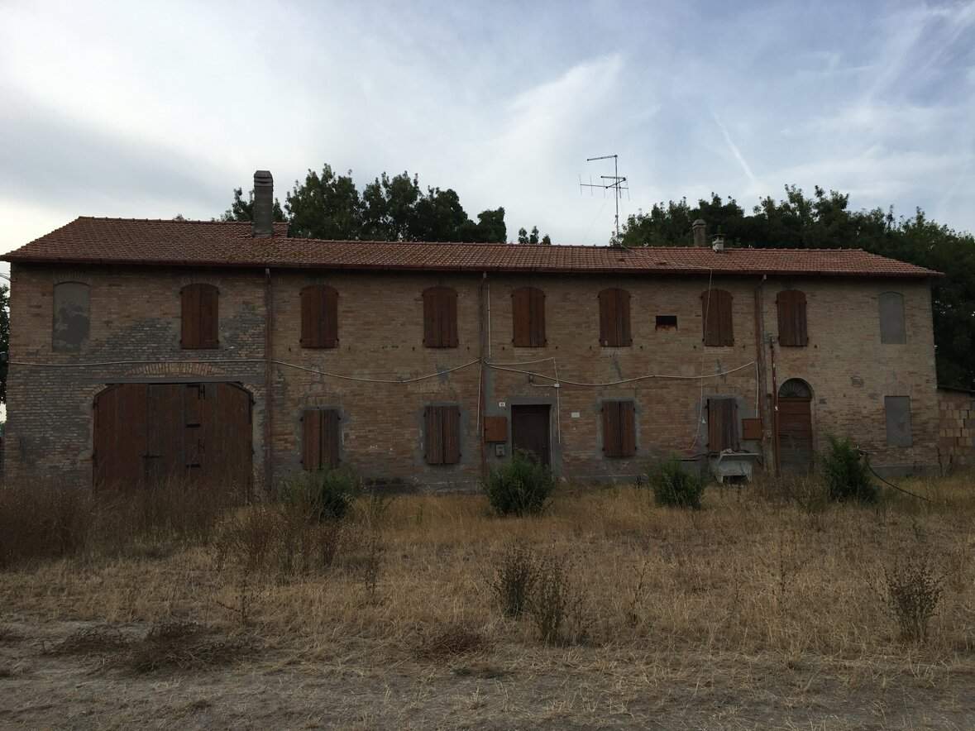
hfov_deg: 61.7
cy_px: 366
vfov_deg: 48.2
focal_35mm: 29
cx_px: 488
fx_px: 817
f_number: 2.2
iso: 25
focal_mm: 4.15
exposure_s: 1/950
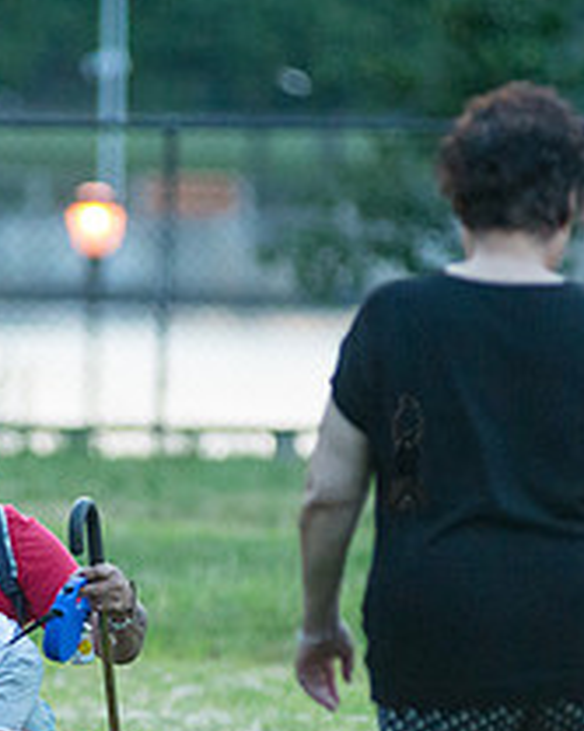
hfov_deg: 3.0
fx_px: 11286
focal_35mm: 522
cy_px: 617
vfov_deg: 3.7
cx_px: -45
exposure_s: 1/800
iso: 4000
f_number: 2.8
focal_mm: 200
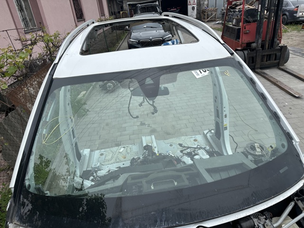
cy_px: 114
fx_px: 211
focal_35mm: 24
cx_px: 152
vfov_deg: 56.8
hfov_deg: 71.6
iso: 80
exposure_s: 1/2070
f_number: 1.78
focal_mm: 6.86
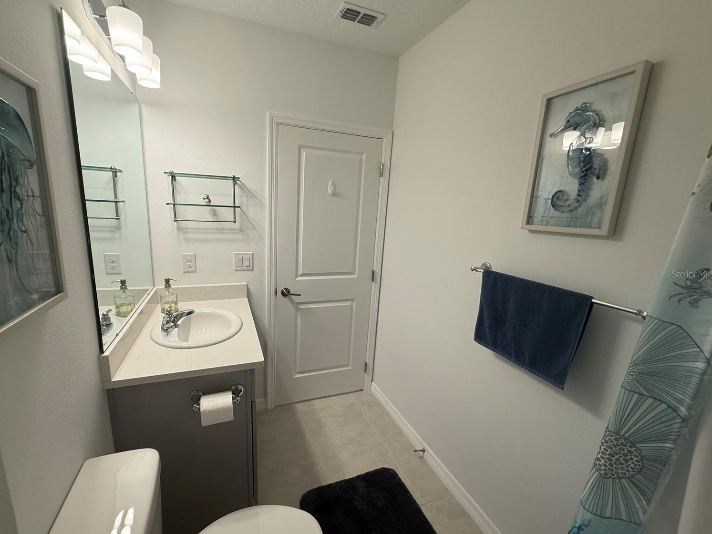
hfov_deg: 98.1
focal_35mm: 15
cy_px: 274
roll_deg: -2.9
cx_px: 335
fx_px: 309
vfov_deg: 81.7
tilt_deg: -12.2
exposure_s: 1/120
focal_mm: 2.22
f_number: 2.2
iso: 125
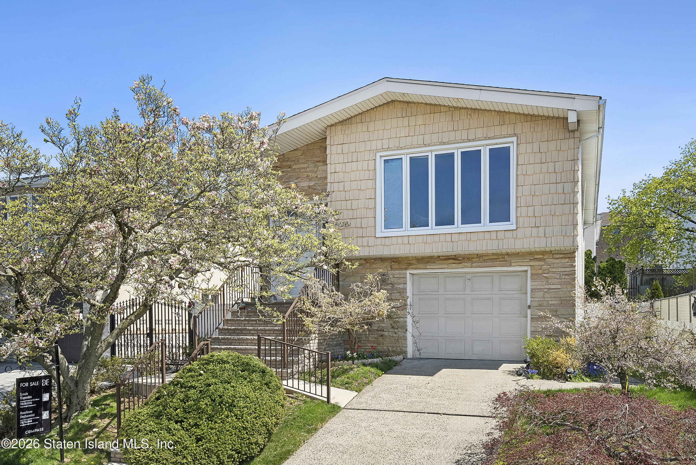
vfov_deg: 45.0
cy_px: 232
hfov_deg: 63.6
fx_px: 561
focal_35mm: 29
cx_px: 348
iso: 800
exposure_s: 1/500
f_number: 16
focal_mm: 29
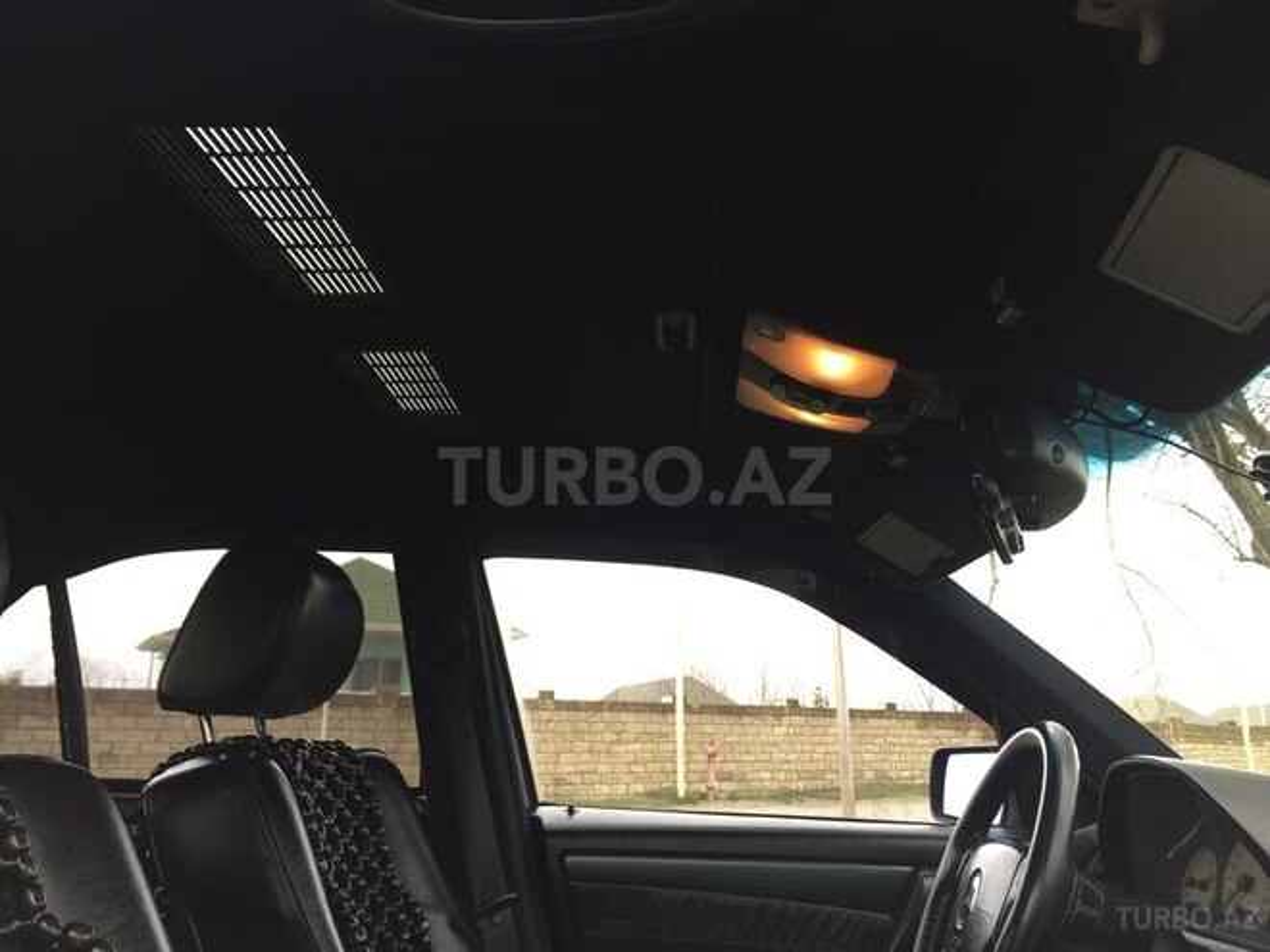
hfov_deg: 61.7
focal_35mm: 29
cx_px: 635
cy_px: 476
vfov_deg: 48.2
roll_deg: -0.1
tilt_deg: +15.3
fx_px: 1064
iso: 32
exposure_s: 1/123
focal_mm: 4.15
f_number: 2.2
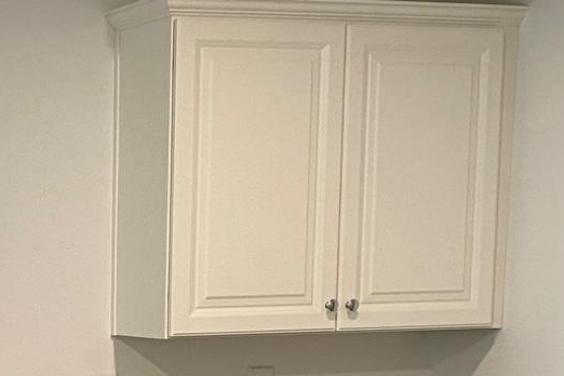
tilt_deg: -8.3
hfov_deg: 18.4
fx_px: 1661
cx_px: -98
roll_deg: +1.0
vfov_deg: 12.4
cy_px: 537
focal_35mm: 106
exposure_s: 1/60
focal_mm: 4.25
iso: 80
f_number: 1.8
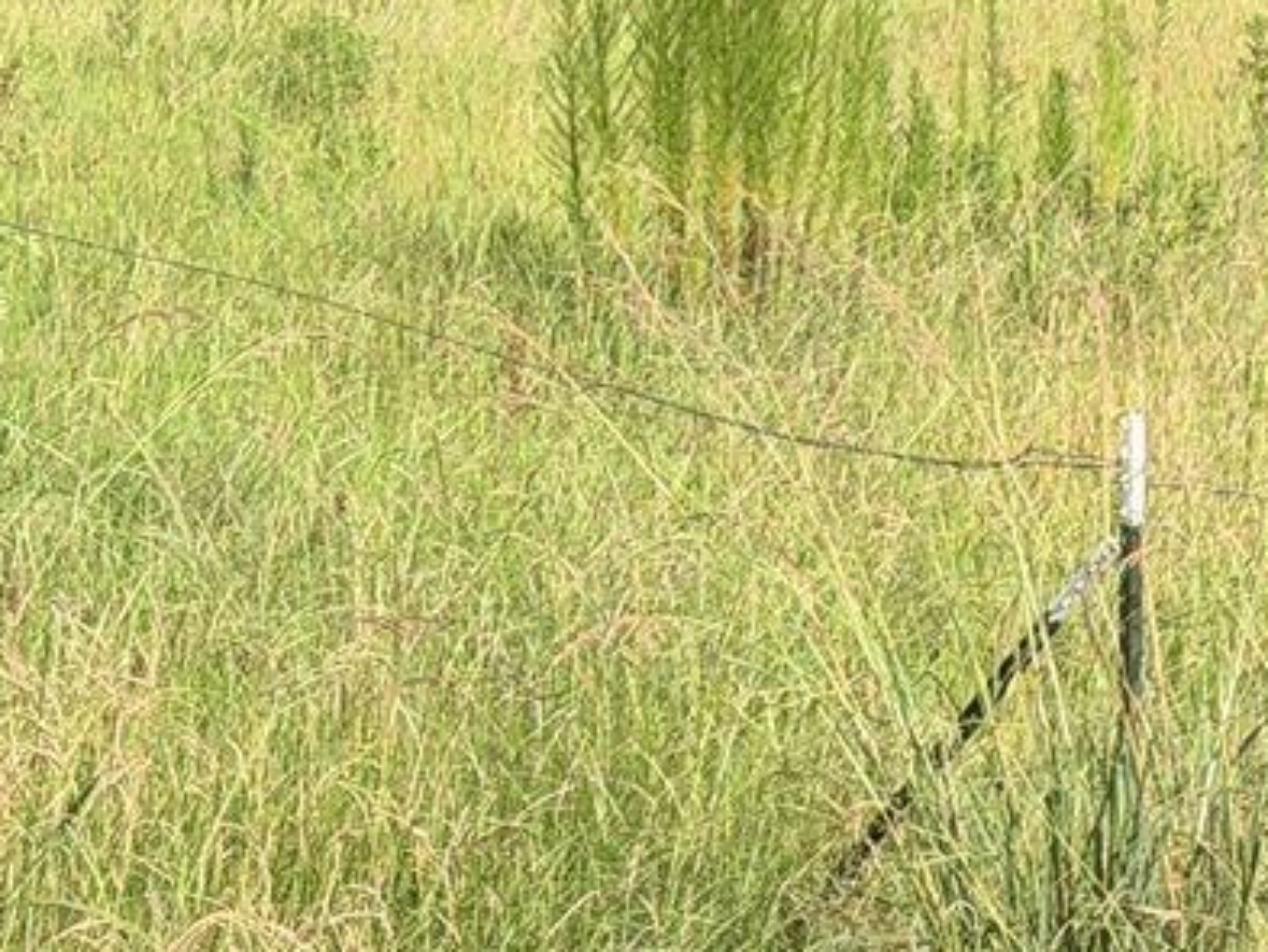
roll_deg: -2.1
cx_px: 1231
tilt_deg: -0.7
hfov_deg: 10.0
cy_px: -565
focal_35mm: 197
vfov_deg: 7.4
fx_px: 7218
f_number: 1.8
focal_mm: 6.8
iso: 64
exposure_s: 1/3534
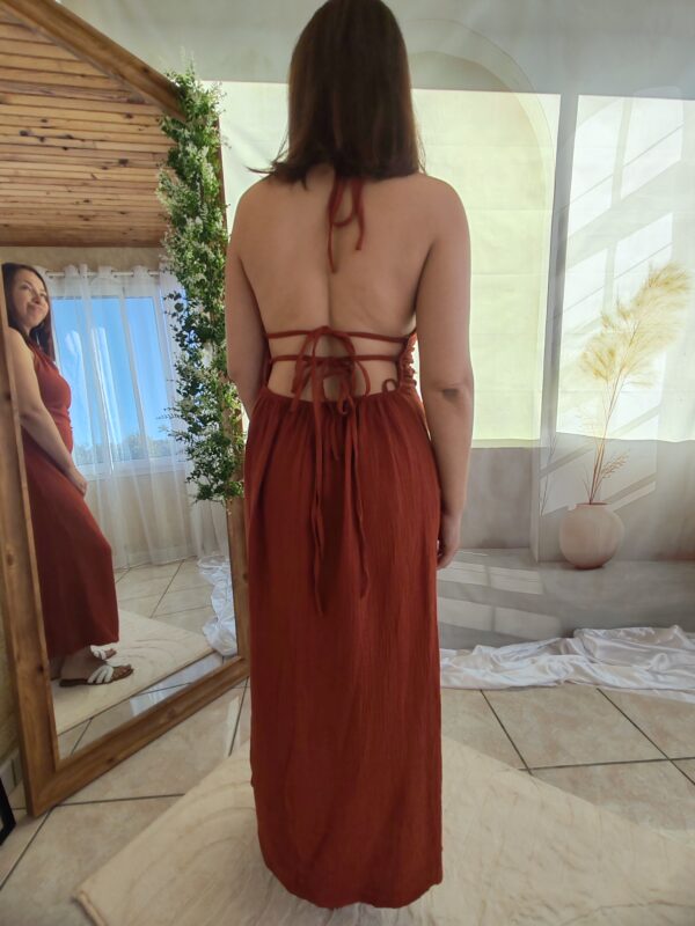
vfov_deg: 94.5
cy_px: 463
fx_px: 428
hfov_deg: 78.1
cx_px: 348
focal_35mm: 16
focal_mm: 1.96
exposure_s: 1/480
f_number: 2.2
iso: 50
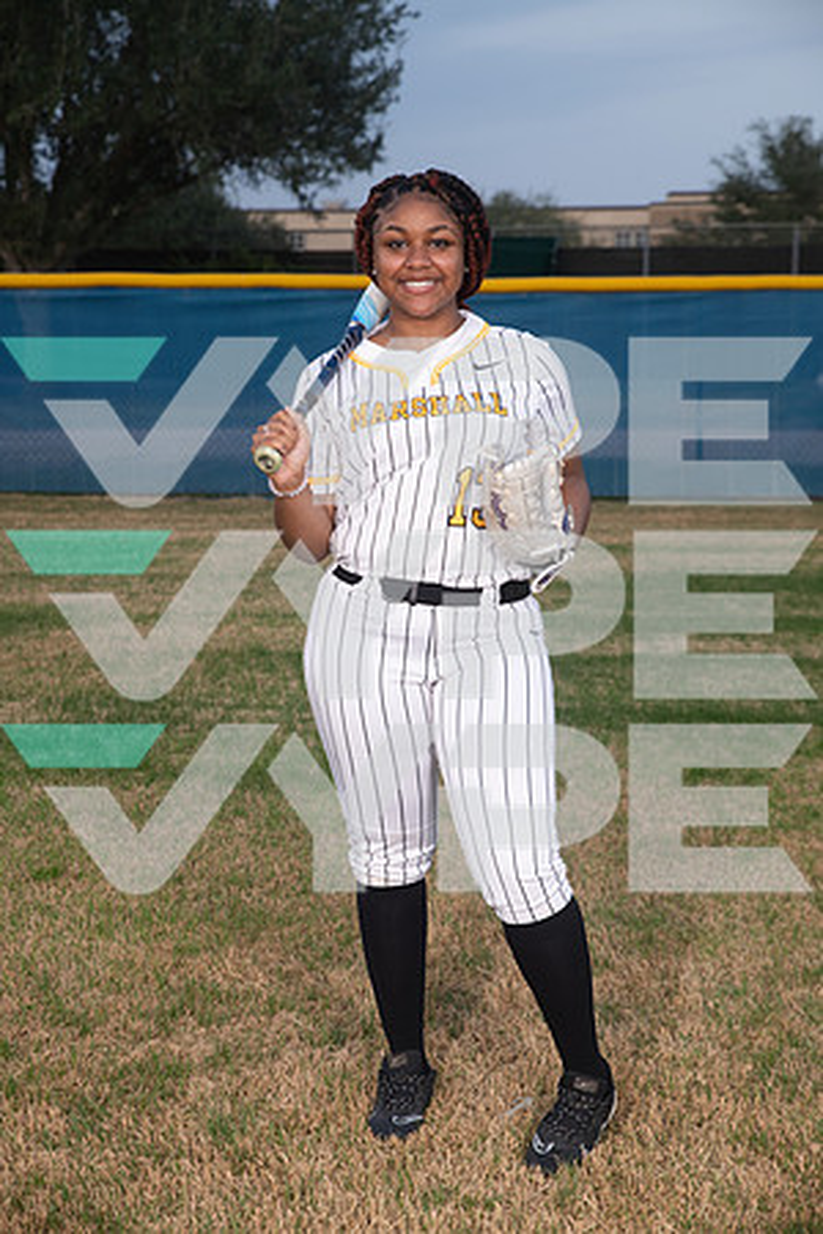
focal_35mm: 65
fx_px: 2229
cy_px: 617
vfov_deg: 31.0
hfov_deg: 20.9
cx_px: 412
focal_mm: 65
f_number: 6.3
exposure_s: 1/320
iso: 320
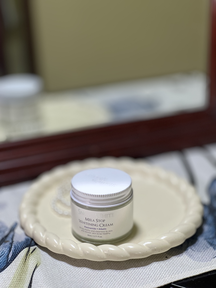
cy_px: 144
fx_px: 641
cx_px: 108
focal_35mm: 77
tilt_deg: -24.3
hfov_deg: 19.1
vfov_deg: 25.3
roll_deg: +1.5
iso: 125
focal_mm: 9
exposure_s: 1/120
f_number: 2.8
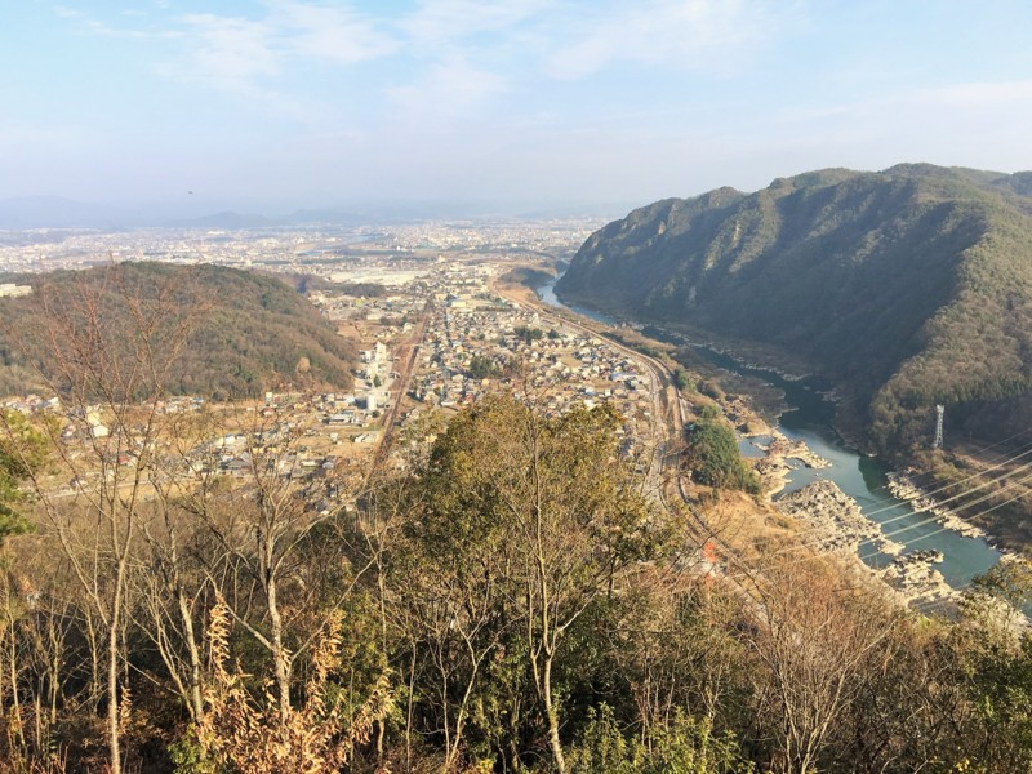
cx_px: 516
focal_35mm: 29
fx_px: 865
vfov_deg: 48.2
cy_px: 387
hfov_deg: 61.7
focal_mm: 4.15
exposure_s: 1/894
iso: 25
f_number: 2.2
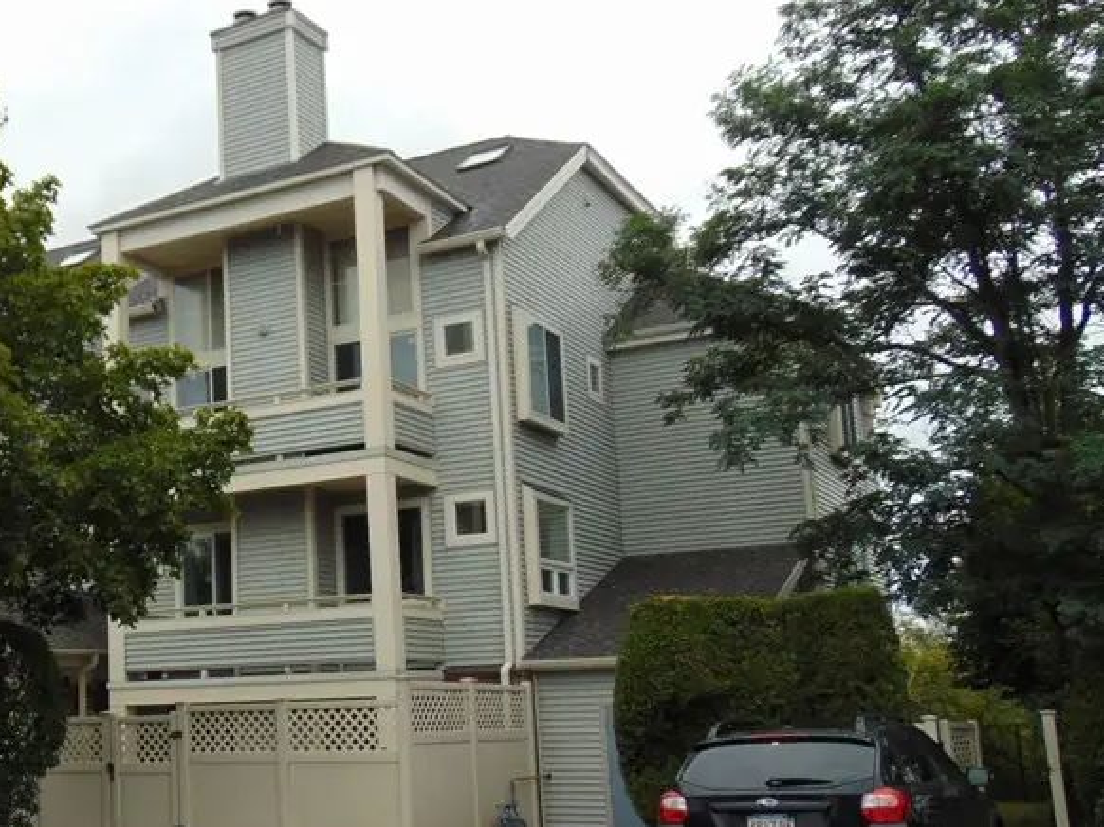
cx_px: 175
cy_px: 482
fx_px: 1403
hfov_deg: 40.6
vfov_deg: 32.8
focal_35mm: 44
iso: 80
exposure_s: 1/500
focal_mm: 4.5
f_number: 3
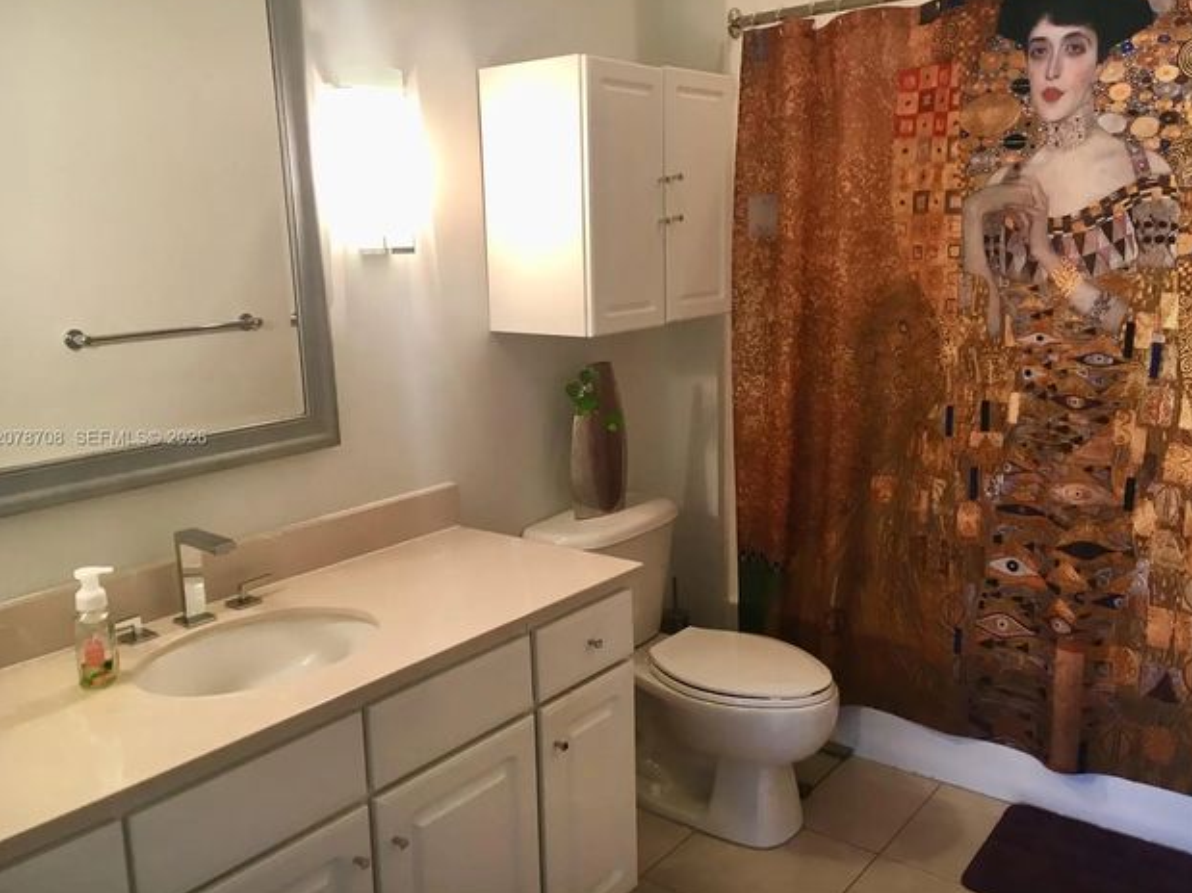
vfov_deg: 46.8
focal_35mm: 30
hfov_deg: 60.0
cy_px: 439
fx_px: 1033
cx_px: 583
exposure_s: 1/30
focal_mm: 4.15
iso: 64
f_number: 2.2
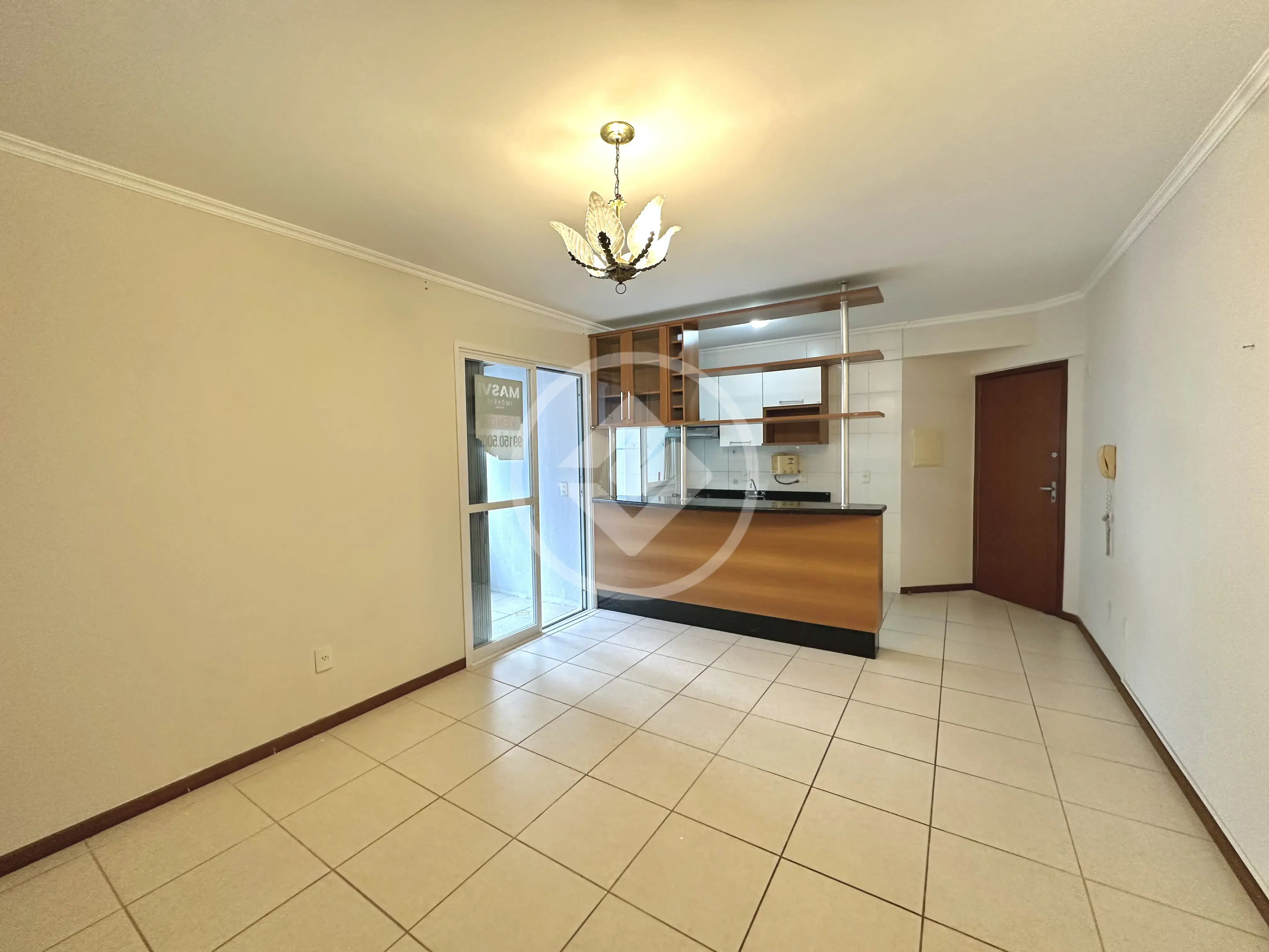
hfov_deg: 102.1
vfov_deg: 85.7
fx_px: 513
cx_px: 634
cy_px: 476
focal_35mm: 14
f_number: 2.2
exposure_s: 1/120
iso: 250
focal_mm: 2.22
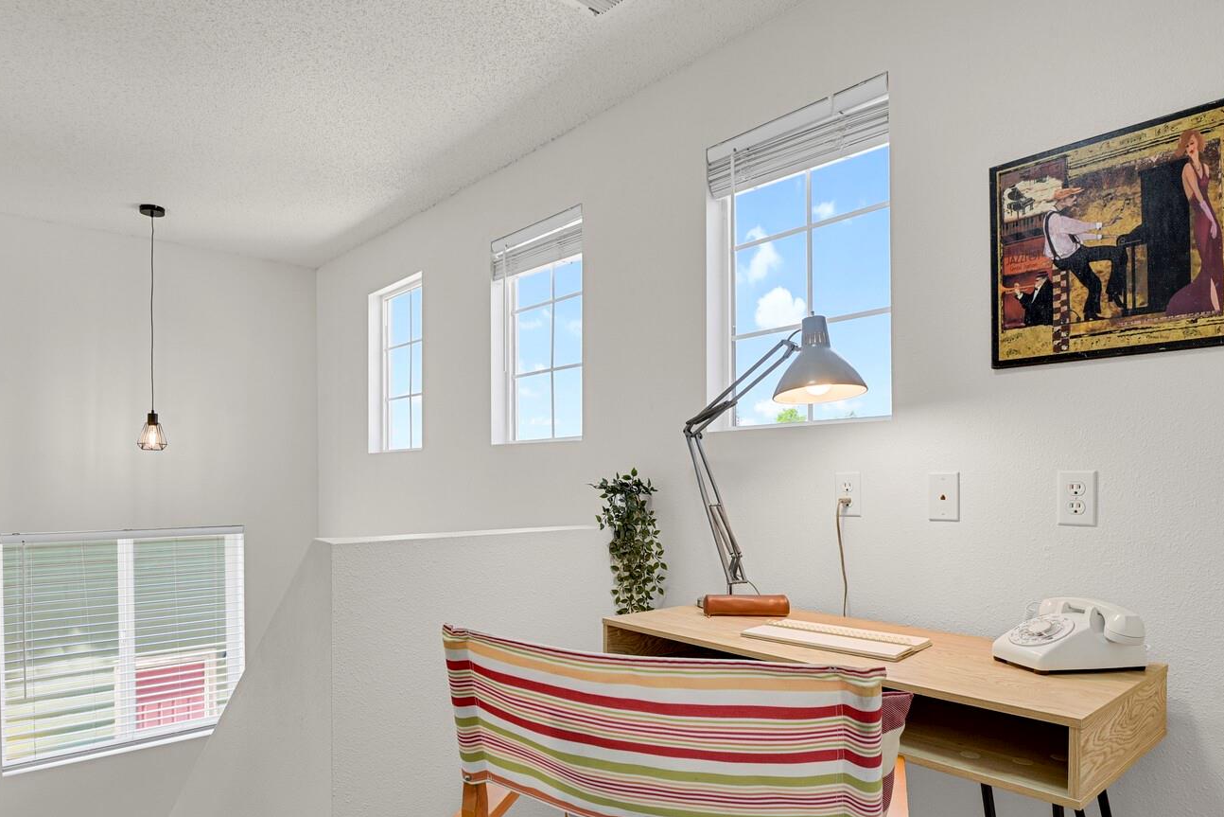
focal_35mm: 21
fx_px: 714
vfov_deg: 59.2
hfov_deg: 80.8
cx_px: 534
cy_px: 474
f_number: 8
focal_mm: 17
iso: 250
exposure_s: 1/2.5
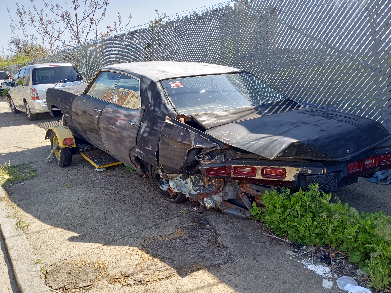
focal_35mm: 28
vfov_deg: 49.7
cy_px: 146
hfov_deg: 63.4
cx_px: 196
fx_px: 316
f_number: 2.2
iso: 106
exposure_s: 1/380
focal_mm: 3.71
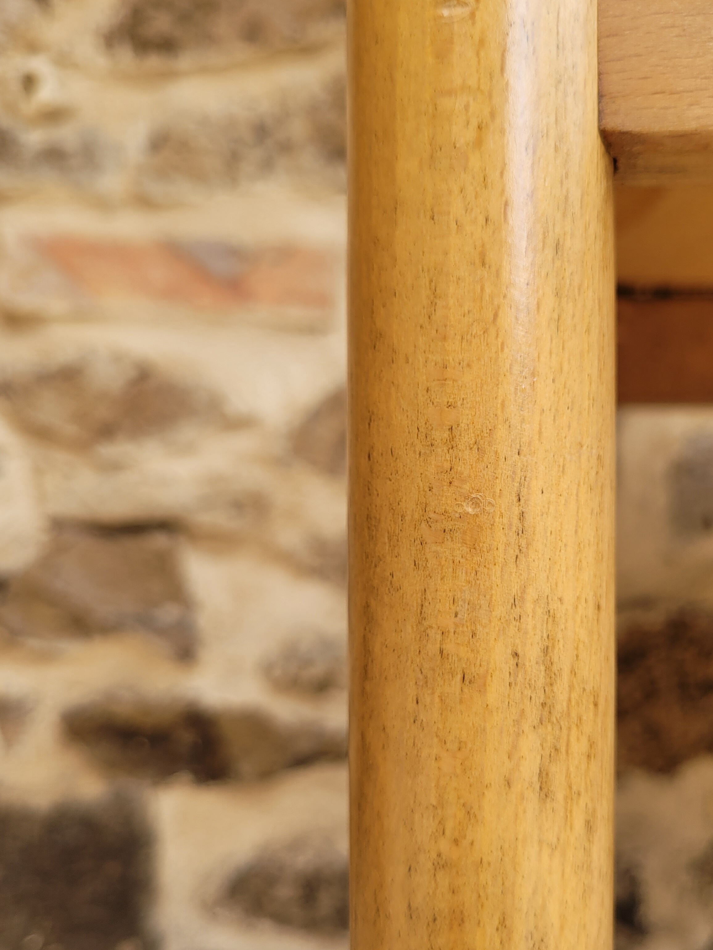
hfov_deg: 41.4
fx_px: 934
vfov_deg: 53.9
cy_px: 510
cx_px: 451
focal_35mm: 34
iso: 40
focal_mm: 5.4
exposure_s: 1/363
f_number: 1.8
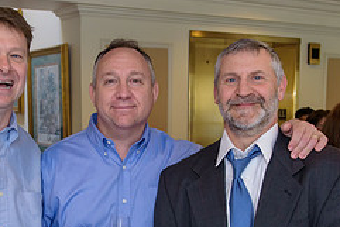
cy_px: 180
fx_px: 614
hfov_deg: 30.8
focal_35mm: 65
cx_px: 126
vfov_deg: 20.7
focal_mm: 27
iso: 1600
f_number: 3.2
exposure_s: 1/125
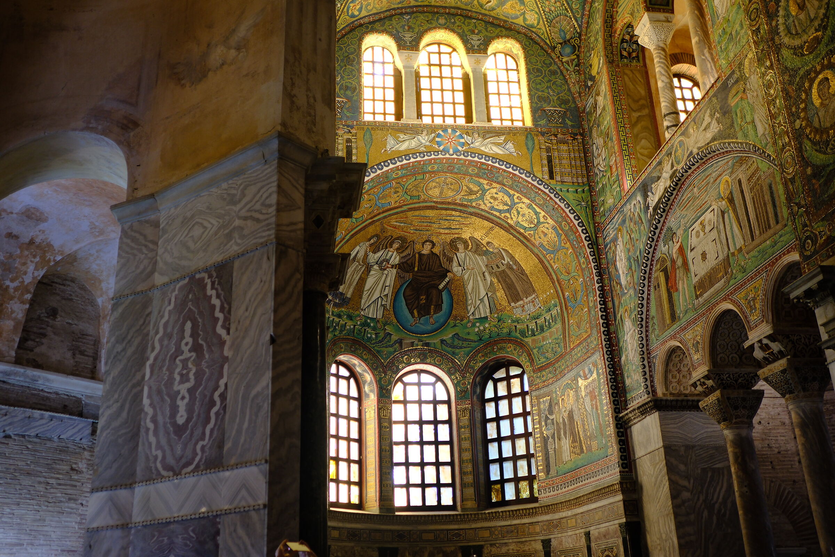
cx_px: 418
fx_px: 812
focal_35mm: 35
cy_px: 278
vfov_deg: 37.9
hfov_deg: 54.4
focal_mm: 23
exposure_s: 1/34
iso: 400
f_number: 2
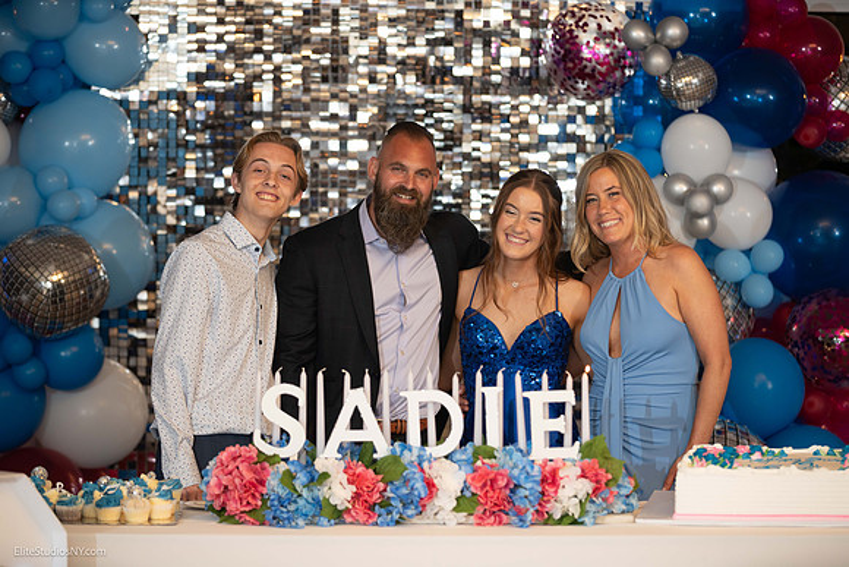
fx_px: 3066
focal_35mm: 130
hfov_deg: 15.8
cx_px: 424
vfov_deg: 10.6
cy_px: 284
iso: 800
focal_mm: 130
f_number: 2.8
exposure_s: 1/125
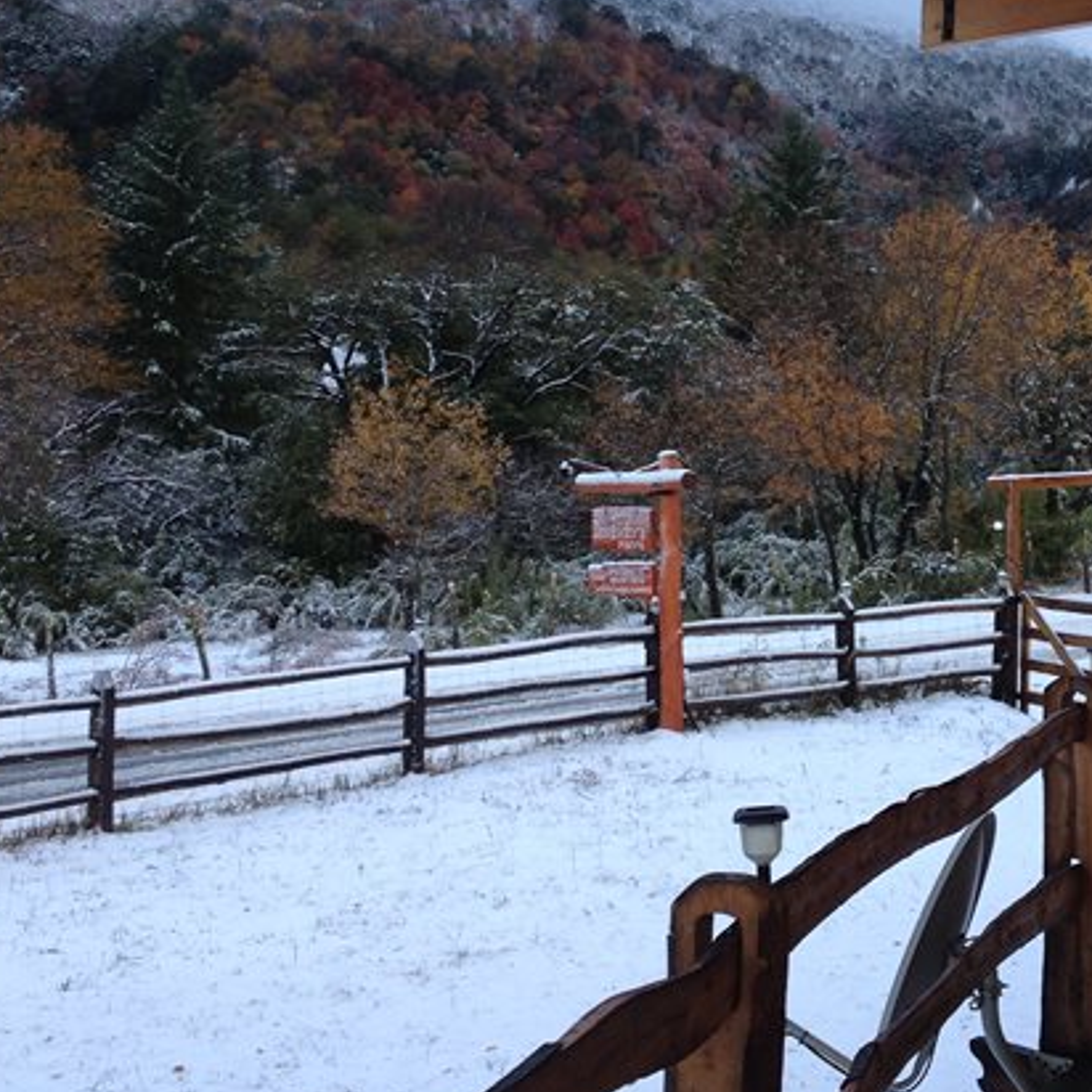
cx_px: 811
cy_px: 477
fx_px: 2141
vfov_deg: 28.6
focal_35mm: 60
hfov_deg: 28.2
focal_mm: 4.28
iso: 50
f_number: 2.4
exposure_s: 1/227
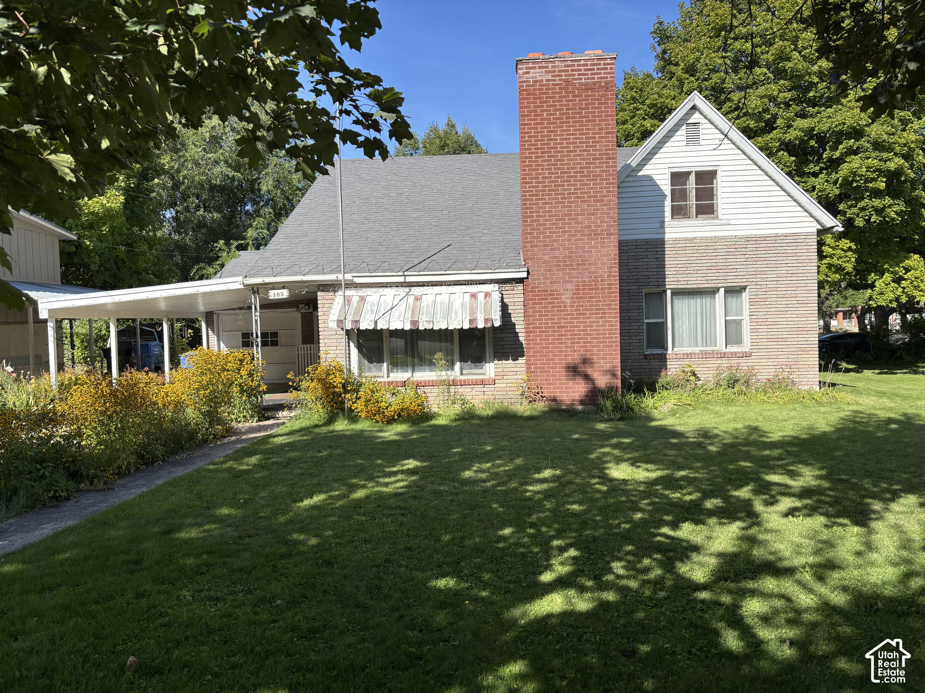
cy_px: 346
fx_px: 695
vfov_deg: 53.1
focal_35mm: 26
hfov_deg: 67.3
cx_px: 462
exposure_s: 1/2342
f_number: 1.6
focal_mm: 5.96
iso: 50
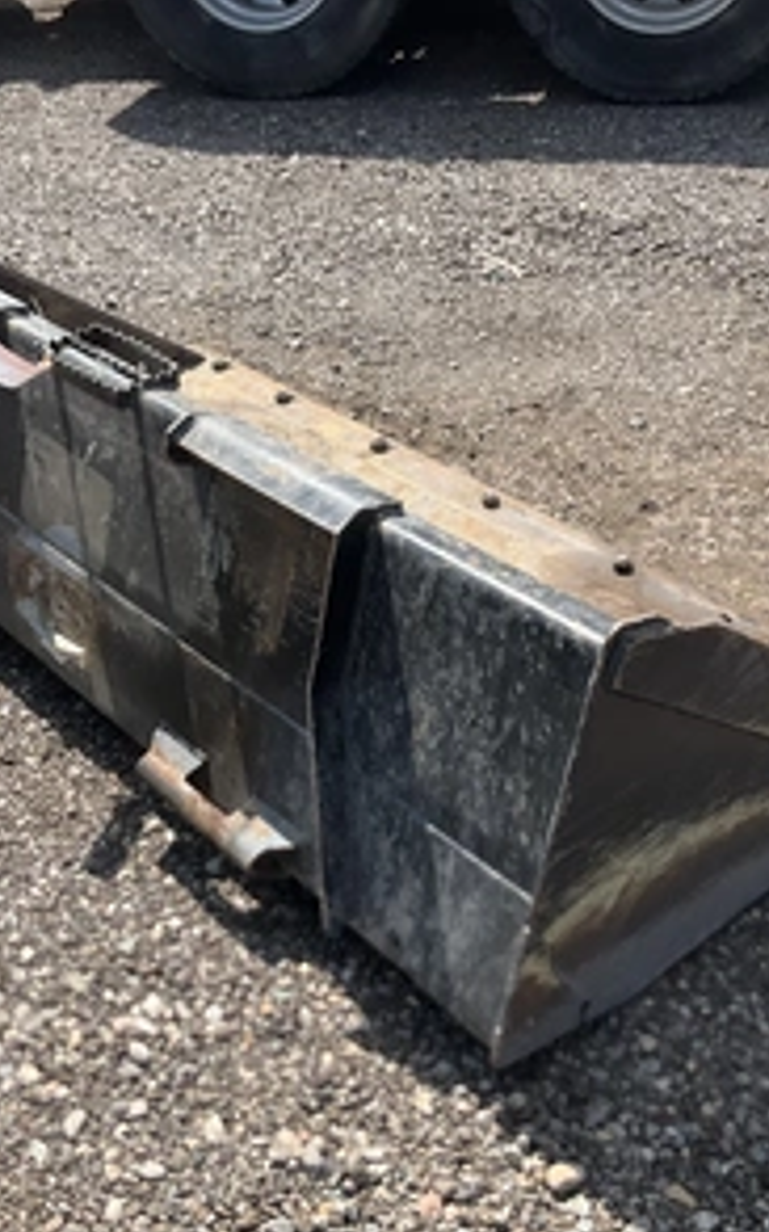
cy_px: 627
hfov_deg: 30.5
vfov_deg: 47.2
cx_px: 378
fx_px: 1409
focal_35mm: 42
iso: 25
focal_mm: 3
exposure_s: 1/1055
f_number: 1.8
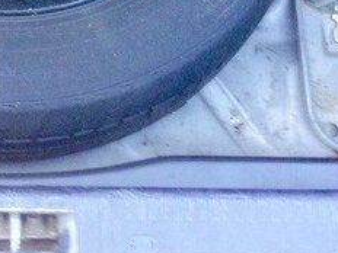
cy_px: -76
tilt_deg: -68.3
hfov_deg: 20.3
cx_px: 10
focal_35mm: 94
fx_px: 918
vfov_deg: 15.0
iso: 64
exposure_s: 1/20
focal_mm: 4.12
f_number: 2.4
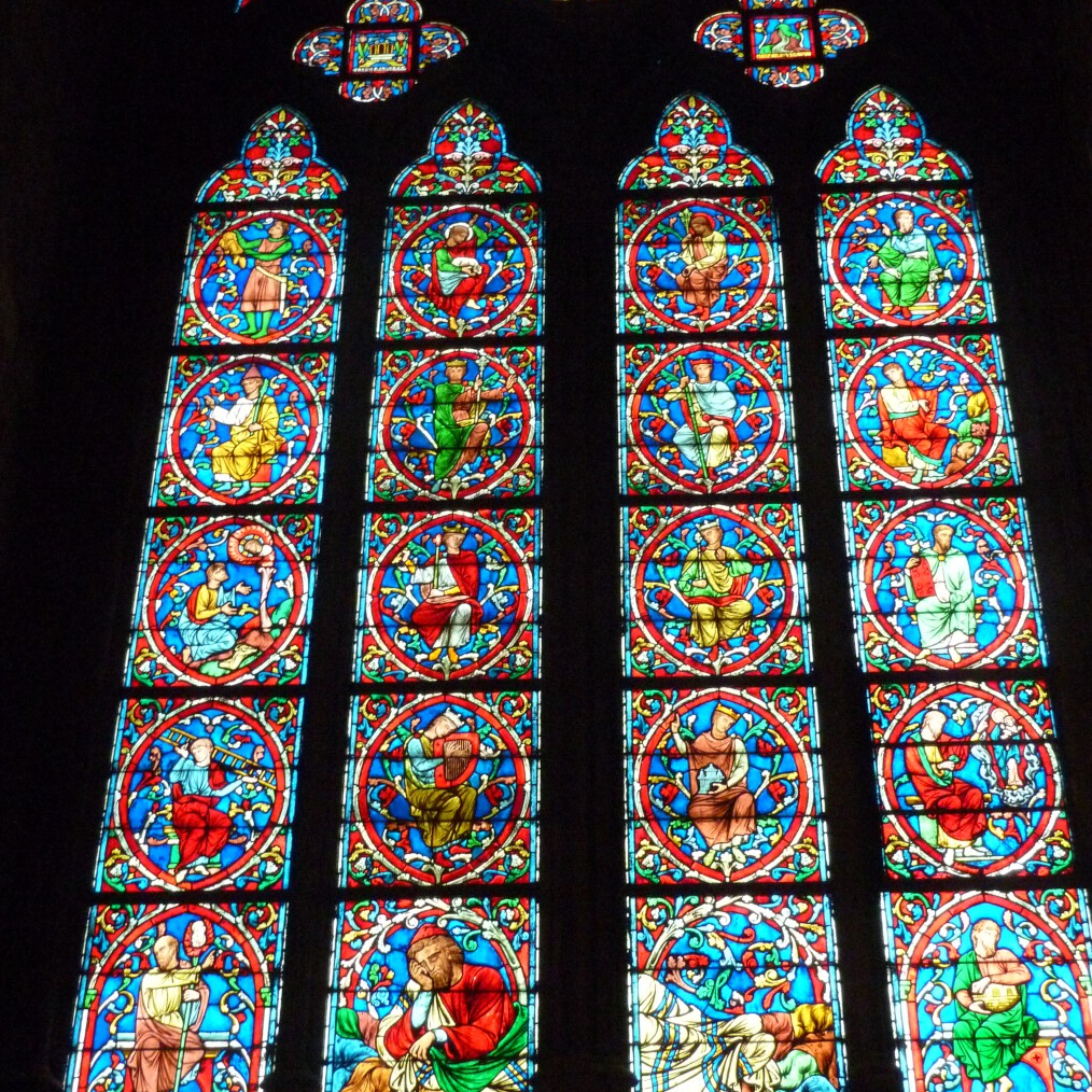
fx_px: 1785
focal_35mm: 50
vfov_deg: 34.0
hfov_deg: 34.0
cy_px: 483
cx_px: 542
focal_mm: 6.9
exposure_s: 1/30
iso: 640
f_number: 3.7
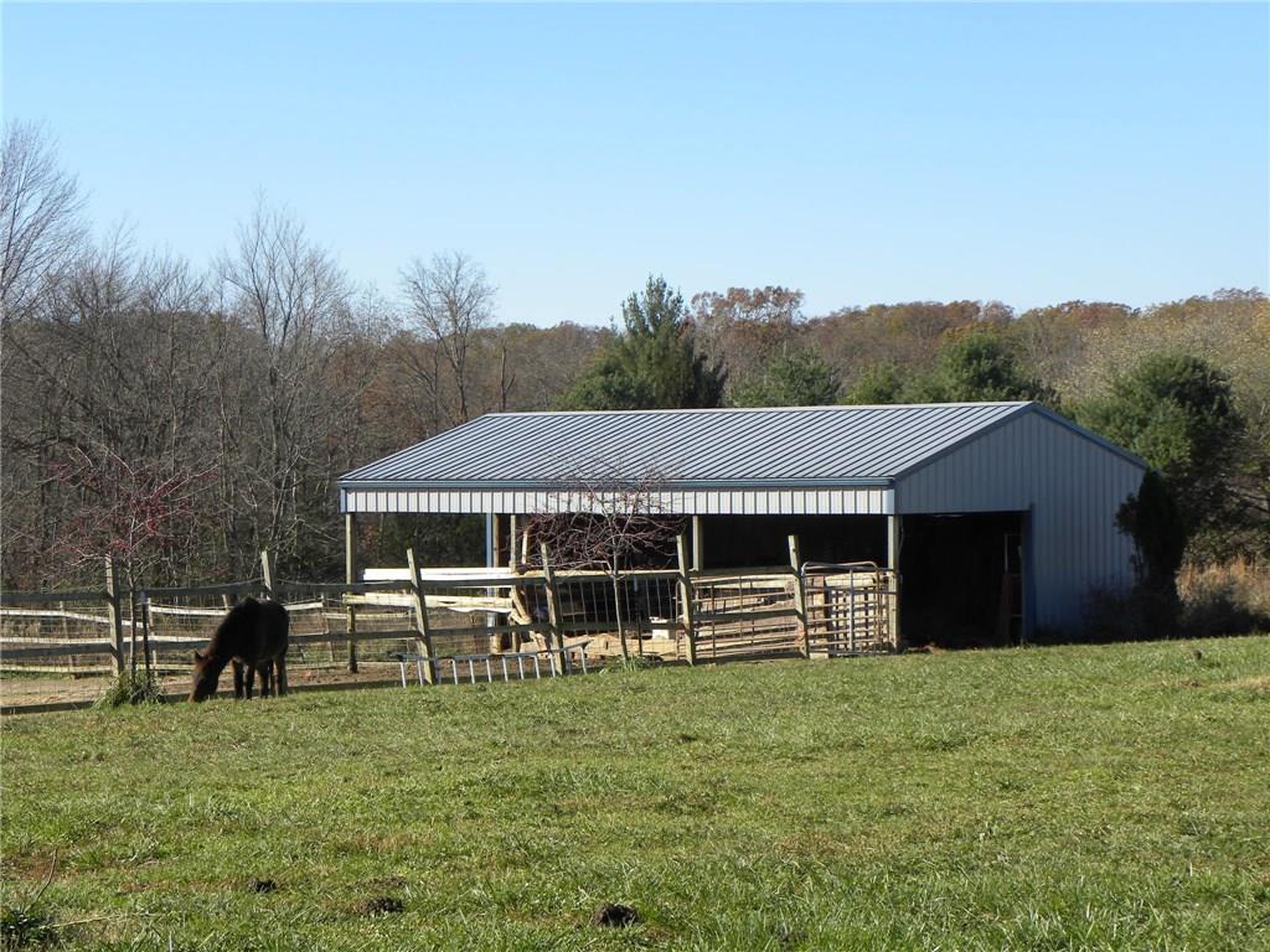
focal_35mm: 95
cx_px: 635
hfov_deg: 20.7
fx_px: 3485
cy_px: 476
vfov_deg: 15.6
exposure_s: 1/257
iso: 64
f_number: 5
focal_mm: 16.9
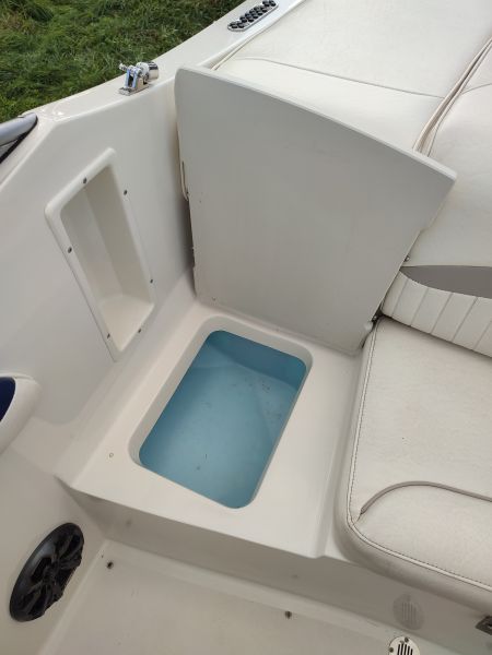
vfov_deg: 69.4
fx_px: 474
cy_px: 328
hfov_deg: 54.9
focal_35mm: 25
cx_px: 246
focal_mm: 6.04
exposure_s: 1/221
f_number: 1.9
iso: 50
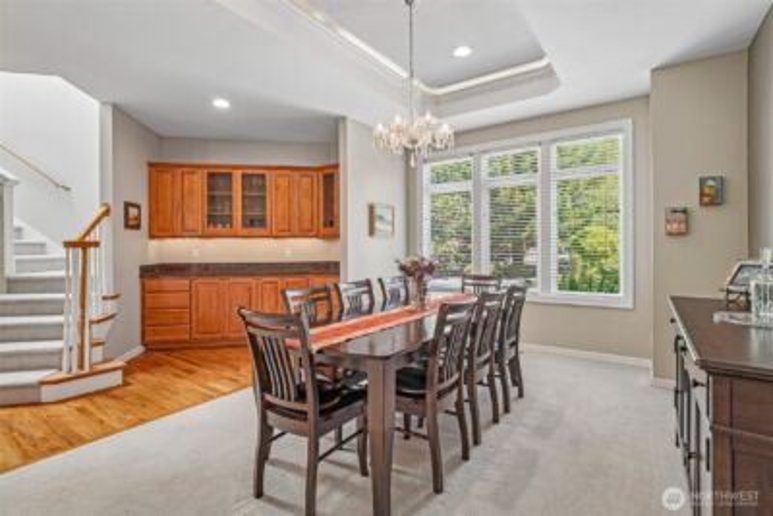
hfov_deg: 96.7
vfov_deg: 73.8
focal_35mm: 16
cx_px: 386
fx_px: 344
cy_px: 258
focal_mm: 16
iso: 1600
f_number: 8
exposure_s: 1/40
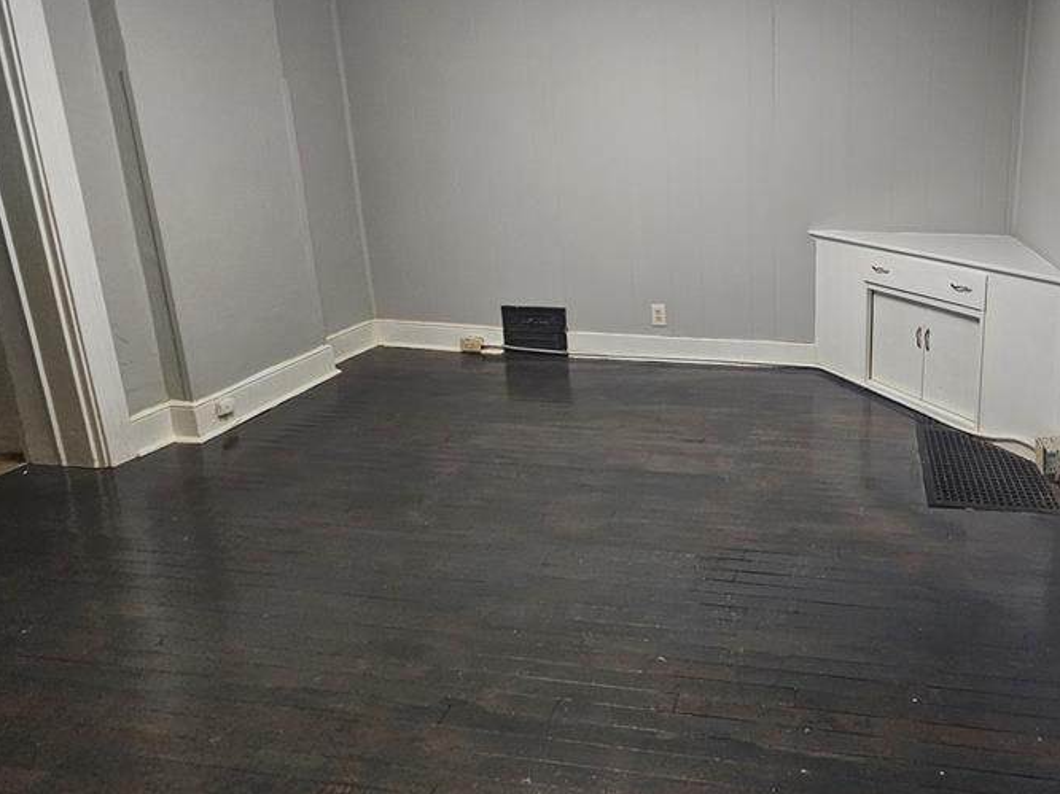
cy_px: 247
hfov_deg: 76.4
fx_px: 612
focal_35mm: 20
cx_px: 781
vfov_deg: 63.8
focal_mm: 2.2
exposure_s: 1/60
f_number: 2.2
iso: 250
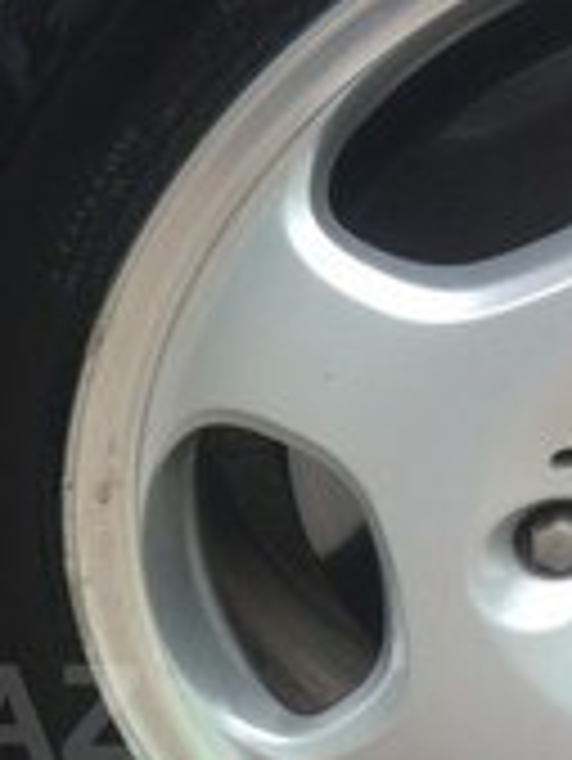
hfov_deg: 16.3
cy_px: 715
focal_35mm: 85
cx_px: -207
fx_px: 1870
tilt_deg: -35.1
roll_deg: +0.1
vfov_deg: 22.3
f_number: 2.2
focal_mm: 4.15
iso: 50
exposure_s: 1/100
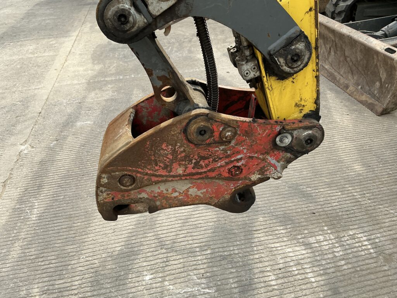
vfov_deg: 49.7
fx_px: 321
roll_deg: +1.7
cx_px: 198
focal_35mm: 28
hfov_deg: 63.4
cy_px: 149
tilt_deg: -29.6
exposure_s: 1/545
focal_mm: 3
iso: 25
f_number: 1.8
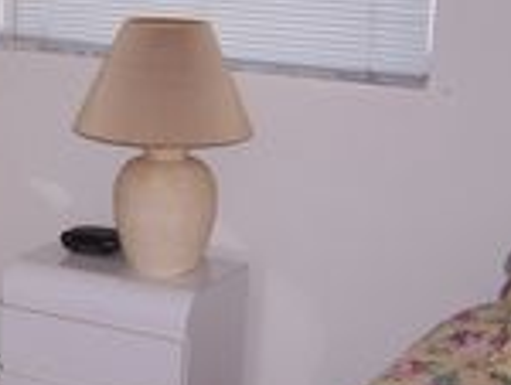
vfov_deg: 15.9
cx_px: -78
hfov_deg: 19.9
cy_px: 194
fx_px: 1375
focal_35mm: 93
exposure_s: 1/60
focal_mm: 6.3
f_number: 2.8
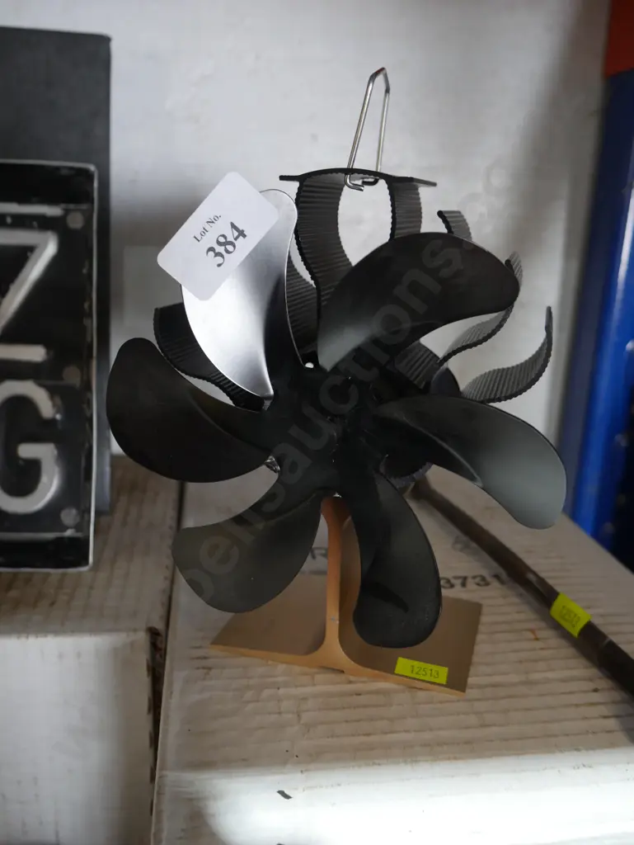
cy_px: 422
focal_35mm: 32
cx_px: 317
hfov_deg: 44.2
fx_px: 781
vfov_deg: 56.8
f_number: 3.6
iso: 1000
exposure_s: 1/60
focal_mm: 16
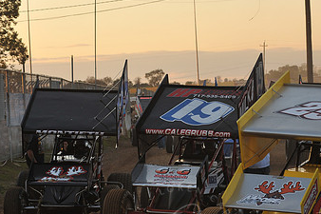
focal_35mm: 158
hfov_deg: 13.0
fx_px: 1408
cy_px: 154
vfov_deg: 8.7
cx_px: 180
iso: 640
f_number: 7.1
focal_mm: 92
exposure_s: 1/320
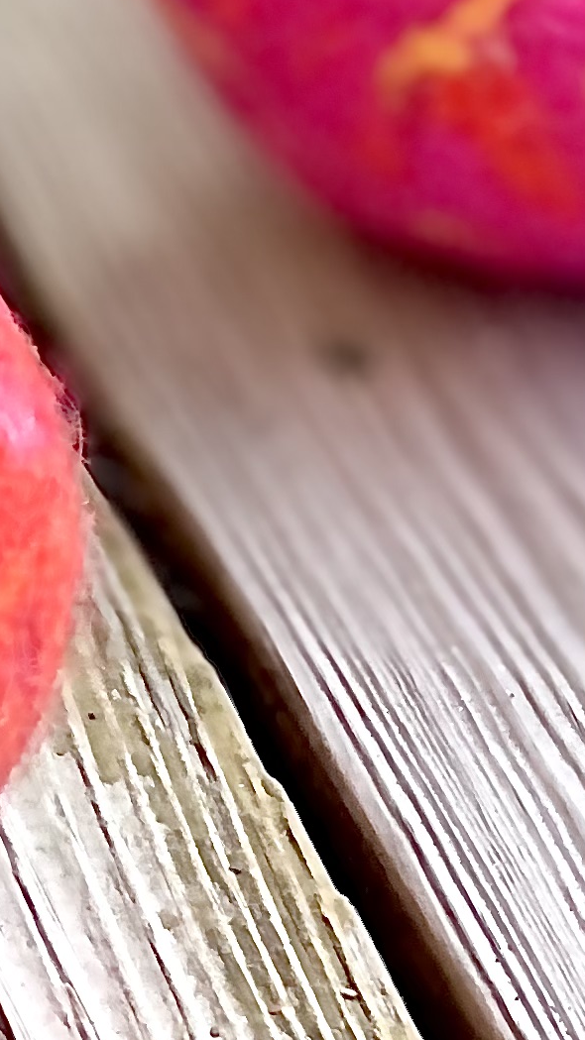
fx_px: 7391
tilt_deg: -29.4
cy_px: 110
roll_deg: -3.5
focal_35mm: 268
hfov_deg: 4.5
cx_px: 773
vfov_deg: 8.0
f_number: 2.2
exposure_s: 1/121
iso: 160
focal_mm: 7.5
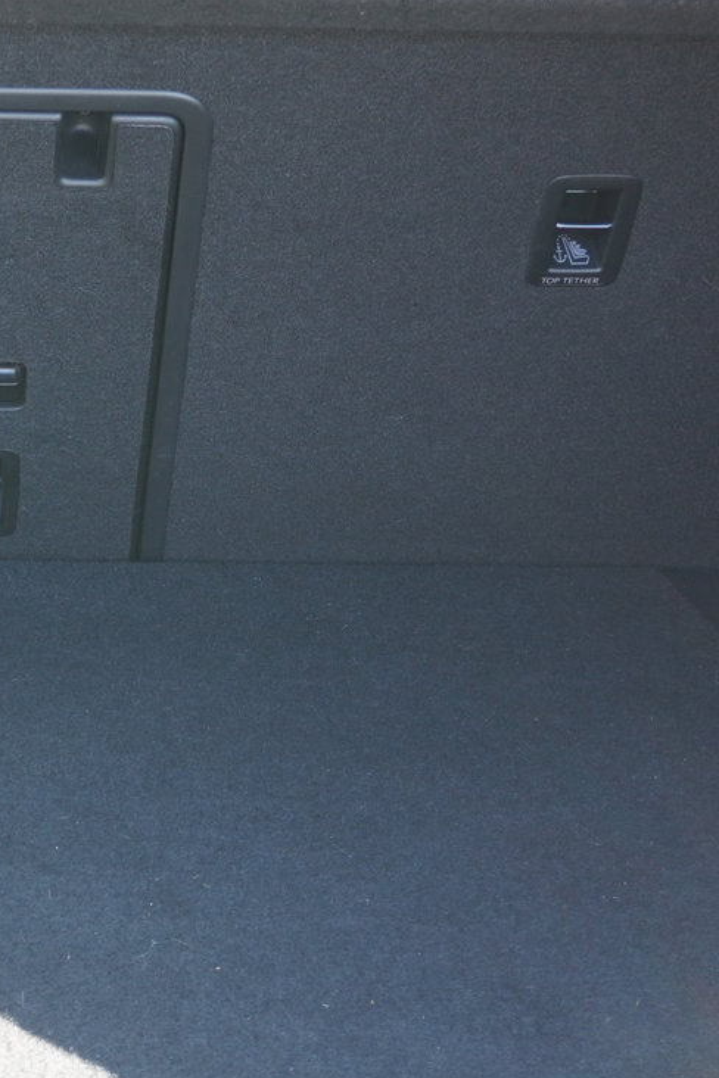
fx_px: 2827
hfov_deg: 14.3
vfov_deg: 21.6
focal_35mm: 94
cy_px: 499
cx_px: 0
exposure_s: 1/40
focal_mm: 23
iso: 250
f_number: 4
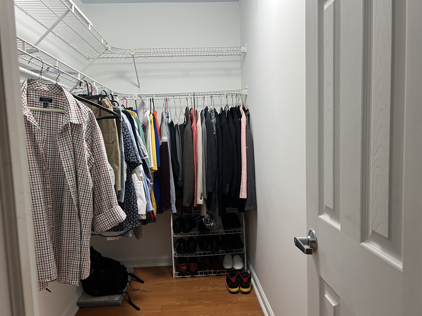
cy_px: 164
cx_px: 206
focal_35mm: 27
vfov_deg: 51.3
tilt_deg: -6.0
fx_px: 329
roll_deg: +1.9
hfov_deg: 65.3
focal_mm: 5.7
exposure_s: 1/60
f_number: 1.5
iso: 160
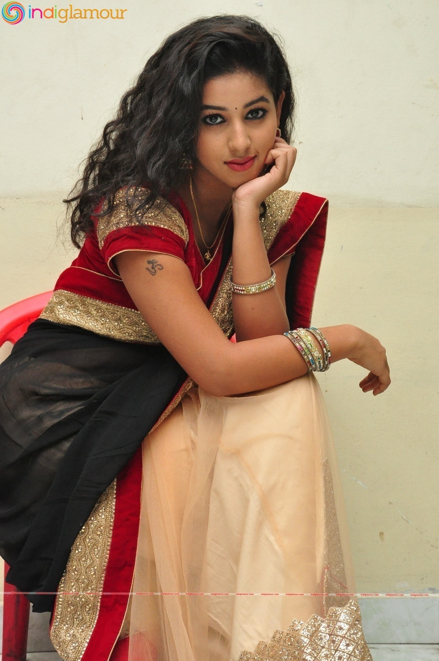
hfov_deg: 23.7
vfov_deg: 35.1
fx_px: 1045
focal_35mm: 57
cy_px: 330
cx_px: 220
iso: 1600
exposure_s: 1/125
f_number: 7.1
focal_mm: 38
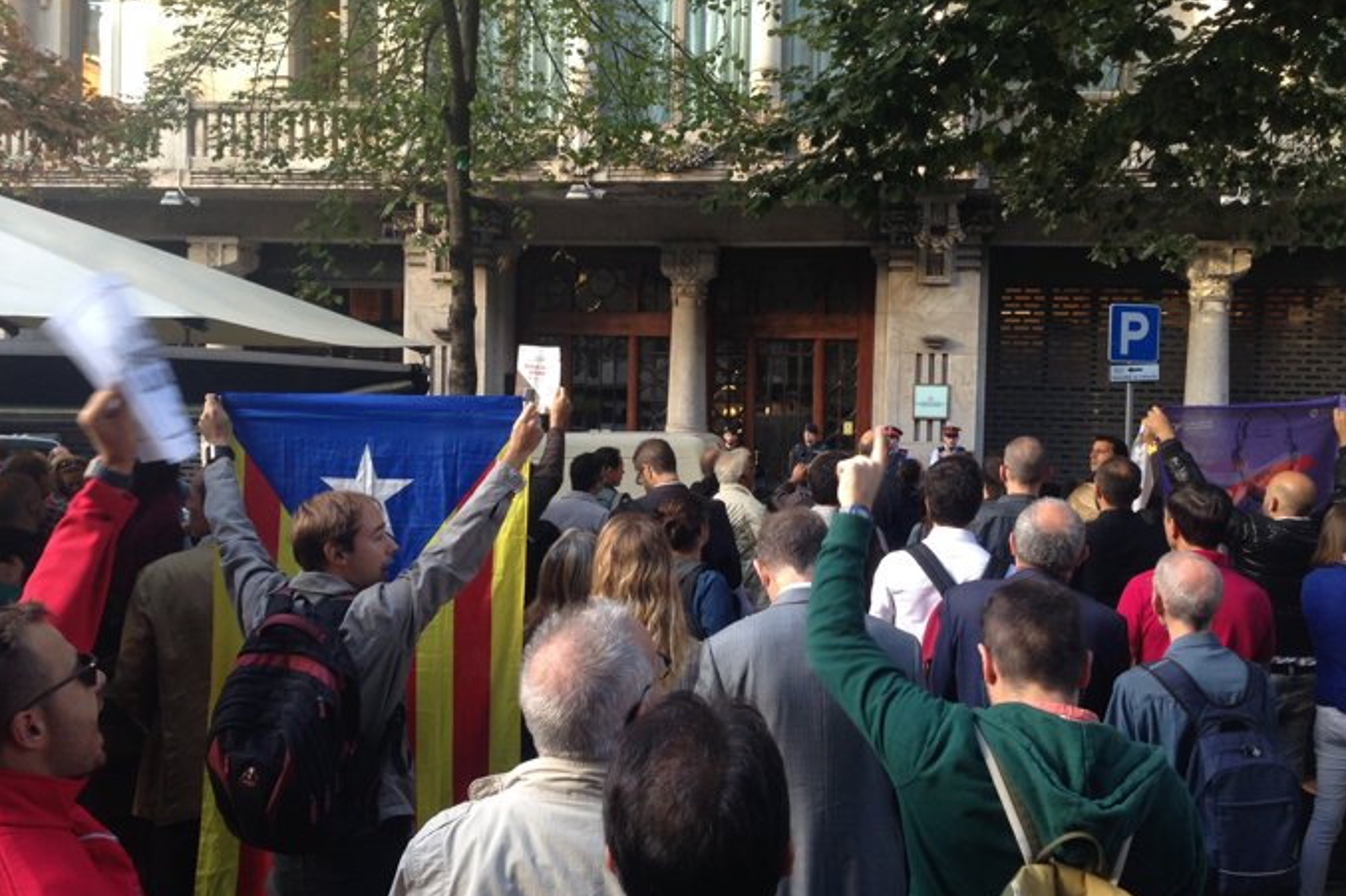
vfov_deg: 37.8
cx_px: 668
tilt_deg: -0.8
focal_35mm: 35
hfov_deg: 54.4
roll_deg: -2.4
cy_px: 429
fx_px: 1308
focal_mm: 4.12
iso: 64
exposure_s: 1/60
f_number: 2.4
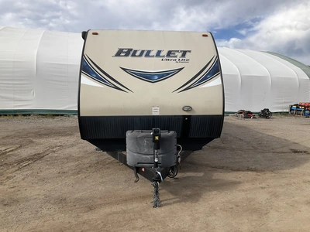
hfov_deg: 61.7
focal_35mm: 29
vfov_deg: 48.2
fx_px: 260
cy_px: 116
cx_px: 155
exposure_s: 1/1848
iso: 25
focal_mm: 3
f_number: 1.8
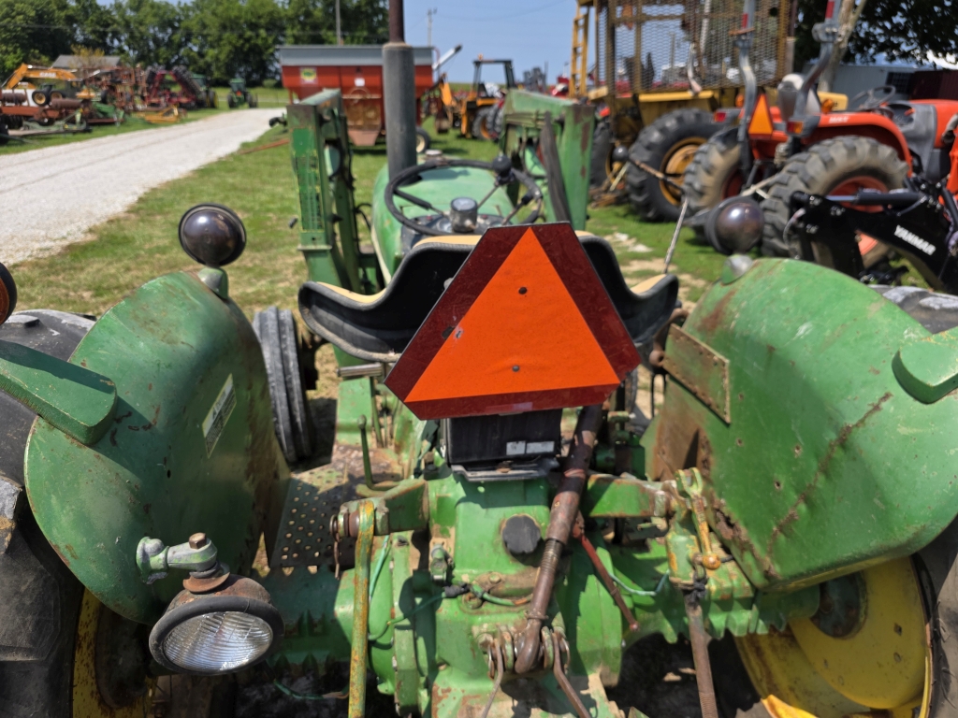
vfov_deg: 58.9
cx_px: 479
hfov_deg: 73.9
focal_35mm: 23
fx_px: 637
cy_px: 359
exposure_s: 1/4766
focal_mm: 6.3
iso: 80
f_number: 1.7
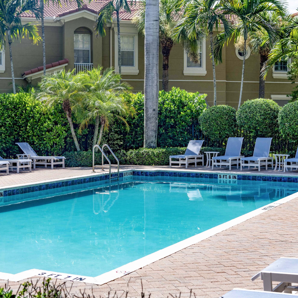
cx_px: 106
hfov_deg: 28.9
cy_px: 149
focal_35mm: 59
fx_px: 575
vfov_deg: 29.1
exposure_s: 1/500
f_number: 7.1
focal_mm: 46
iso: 200
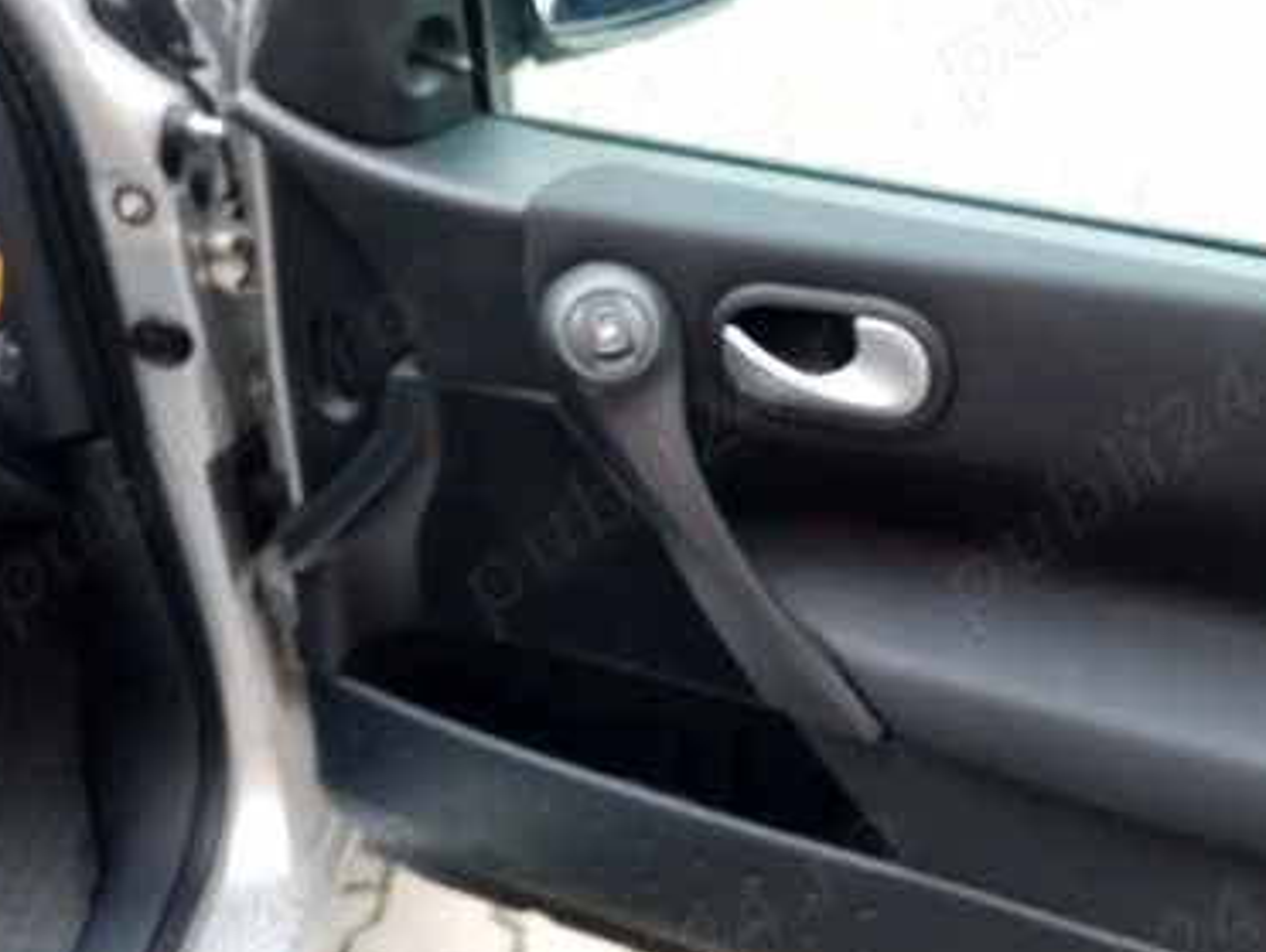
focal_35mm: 42
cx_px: 918
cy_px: 488
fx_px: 1538
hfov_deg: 43.6
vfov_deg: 34.4
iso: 173
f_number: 1.8
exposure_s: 1/100
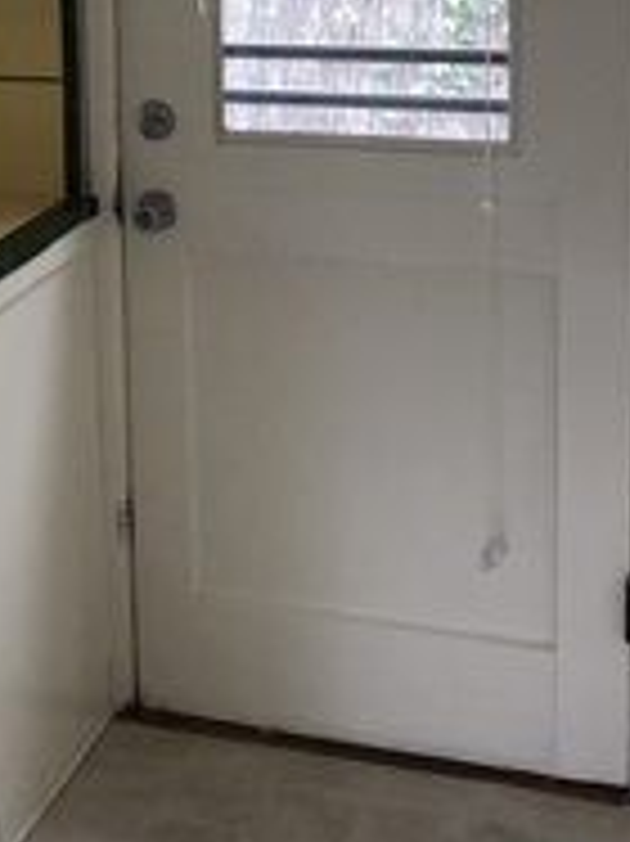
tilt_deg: -9.6
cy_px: 108
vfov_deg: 25.3
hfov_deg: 19.2
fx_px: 1822
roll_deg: +2.1
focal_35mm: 75
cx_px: 52
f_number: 1.8
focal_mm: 3.99
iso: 32
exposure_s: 1/30
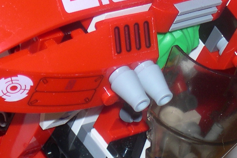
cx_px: 129
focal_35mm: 290
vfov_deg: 4.7
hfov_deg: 7.1
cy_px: 93
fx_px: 1909
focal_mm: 19.5
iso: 100
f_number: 4.5
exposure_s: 1/60
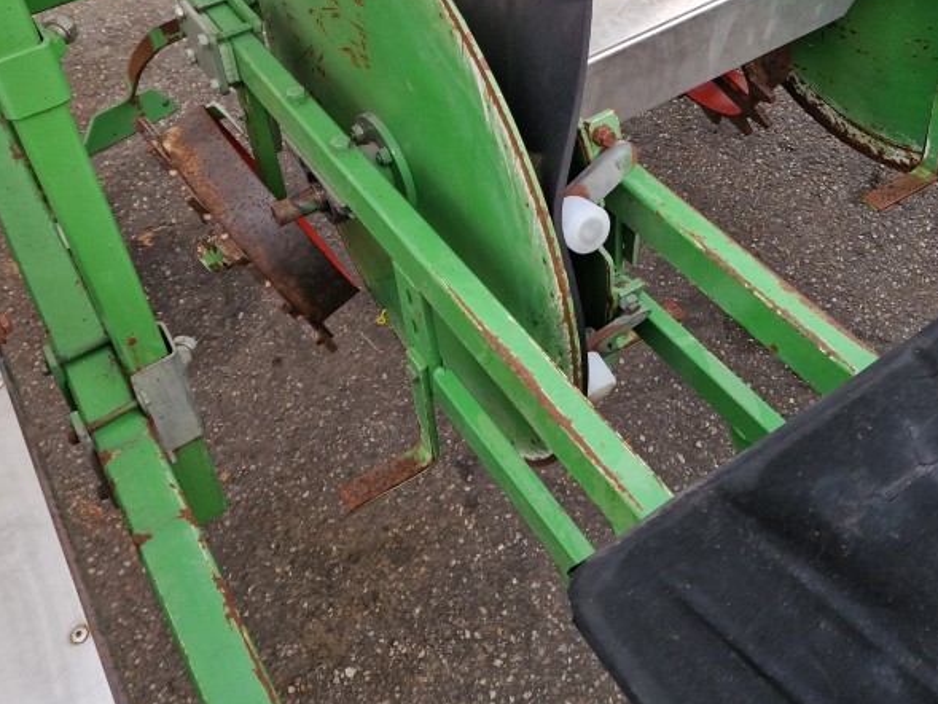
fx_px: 1084
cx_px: 478
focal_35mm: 40
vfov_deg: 34.8
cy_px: 134
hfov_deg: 46.8
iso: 50
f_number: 1.8
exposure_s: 1/180
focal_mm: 5.4
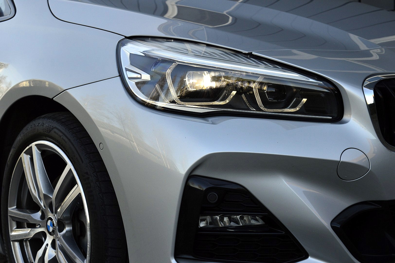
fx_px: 789
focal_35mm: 72
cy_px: 132
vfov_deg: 18.9
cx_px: 198
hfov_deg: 28.1
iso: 400
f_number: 10
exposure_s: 1/250
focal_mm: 48
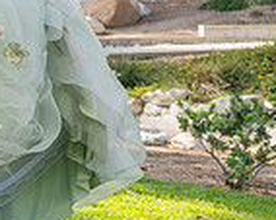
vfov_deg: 12.3
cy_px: -34
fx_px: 1003
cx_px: -270
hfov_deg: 13.5
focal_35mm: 123
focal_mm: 32
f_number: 5.6
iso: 200
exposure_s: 1/320
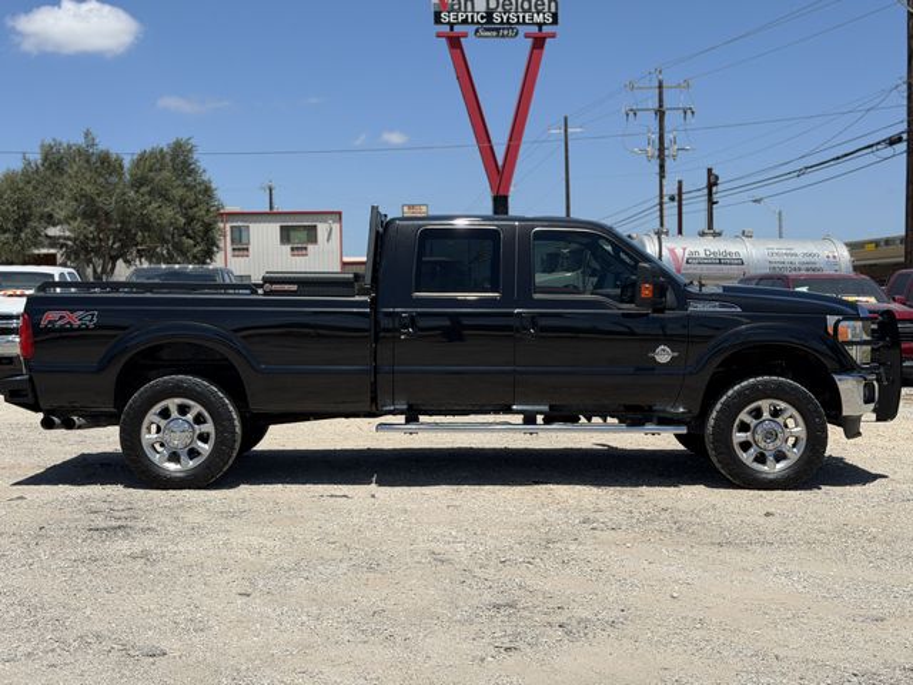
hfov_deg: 39.7
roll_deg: +1.5
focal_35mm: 48
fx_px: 1266
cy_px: 342
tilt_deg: -1.9
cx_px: 456
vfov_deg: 30.3
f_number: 1.78
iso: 64
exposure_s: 1/7143
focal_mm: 6.76
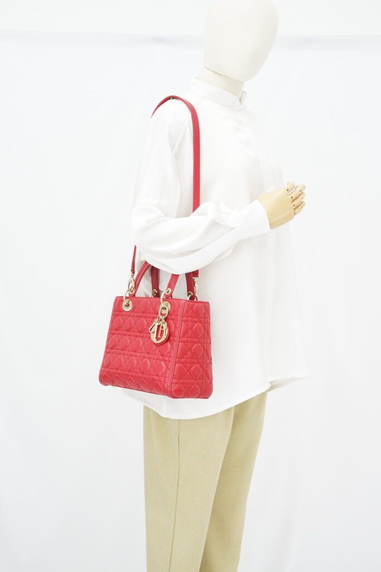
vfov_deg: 39.6
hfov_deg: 27.0
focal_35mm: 50
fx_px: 793
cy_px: 286
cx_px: 190
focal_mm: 50
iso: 640
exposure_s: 1/6
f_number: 6.3
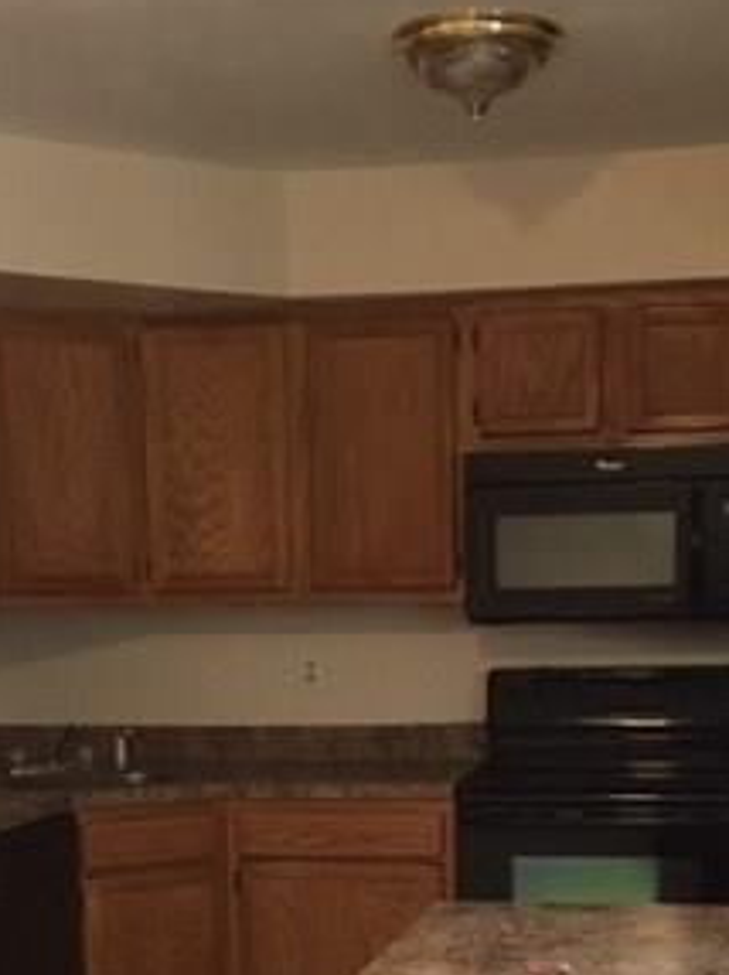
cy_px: 961
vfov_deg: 28.2
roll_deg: +1.1
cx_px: 419
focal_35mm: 65
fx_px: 1828
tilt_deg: -8.9
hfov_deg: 22.5
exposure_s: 1/24
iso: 200
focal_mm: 4.15
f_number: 2.2
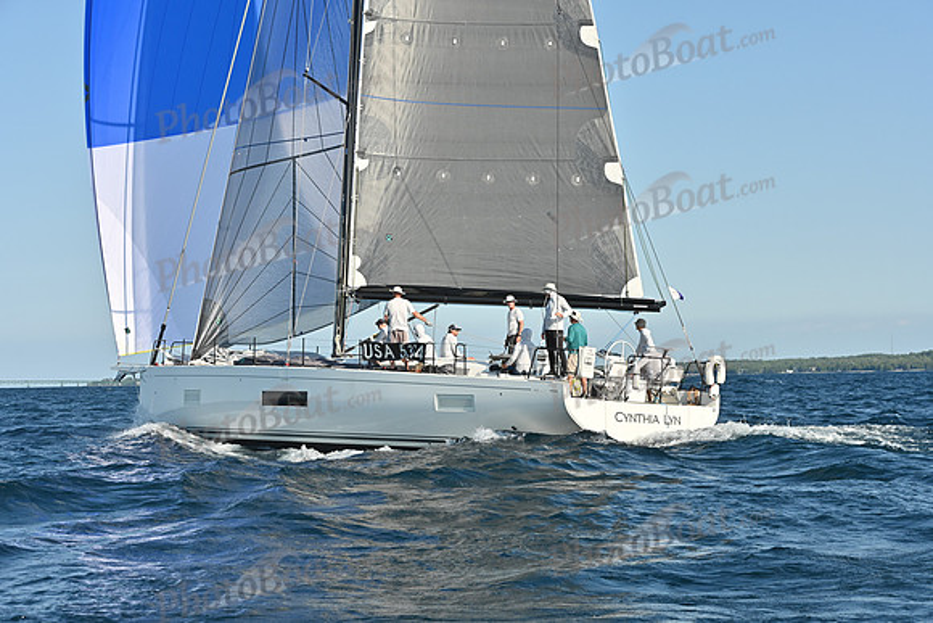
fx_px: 2203
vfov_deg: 16.1
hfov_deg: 23.9
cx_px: 466
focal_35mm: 85
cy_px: 312
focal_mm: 85
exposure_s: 1/1250
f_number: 7.1
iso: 320
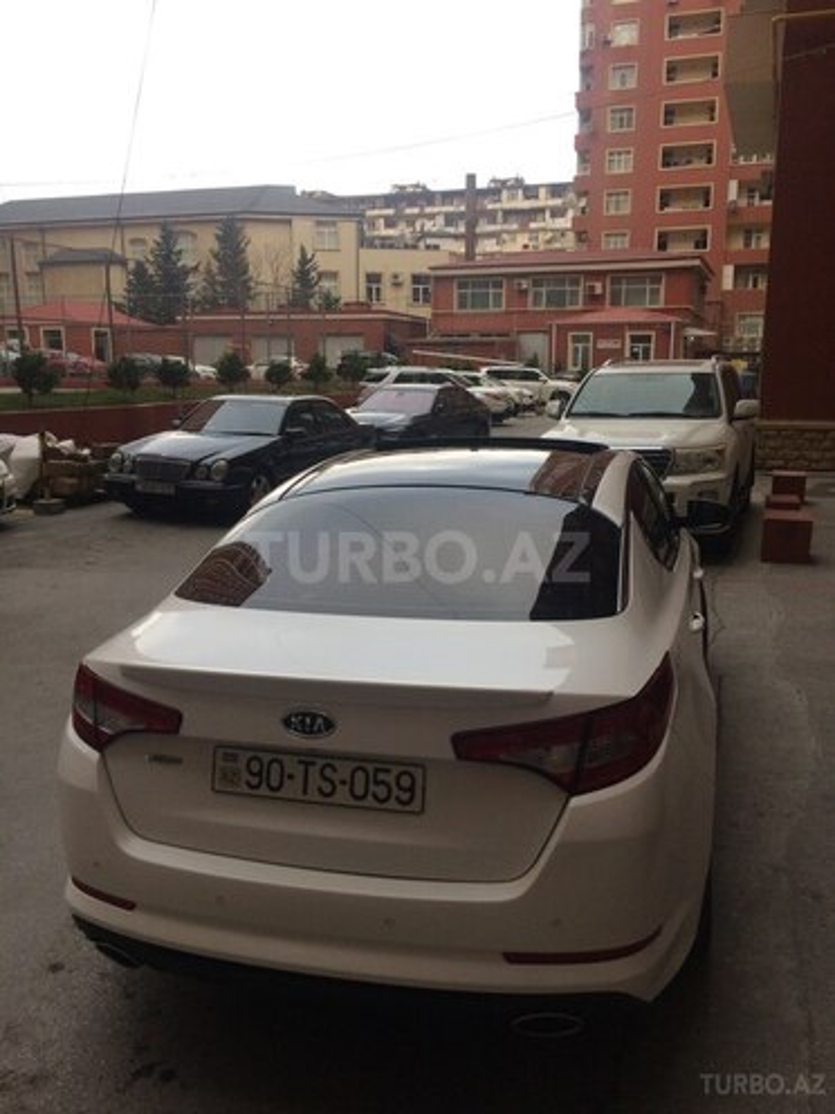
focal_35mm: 29
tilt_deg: -12.5
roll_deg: +0.9
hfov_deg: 48.2
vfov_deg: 61.7
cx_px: 418
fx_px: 933
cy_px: 557
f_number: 2.2
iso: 50
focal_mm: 4.15
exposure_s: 1/100
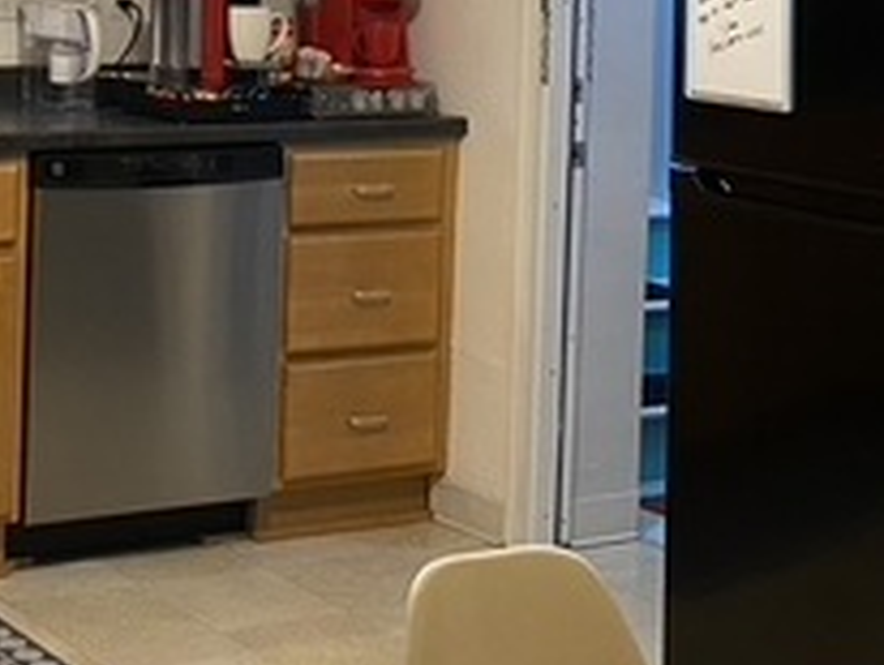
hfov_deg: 22.3
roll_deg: -1.5
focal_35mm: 84
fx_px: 2148
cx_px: -28
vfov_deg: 17.2
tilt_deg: -2.9
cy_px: -9
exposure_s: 1/60
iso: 200
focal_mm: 4.25
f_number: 1.8
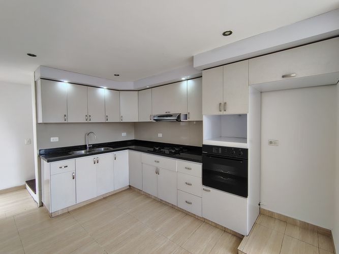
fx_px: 157
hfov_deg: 94.5
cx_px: 170
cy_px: 127
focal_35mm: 16
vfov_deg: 78.1
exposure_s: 1/60
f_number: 2.2
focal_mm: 2.13
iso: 217
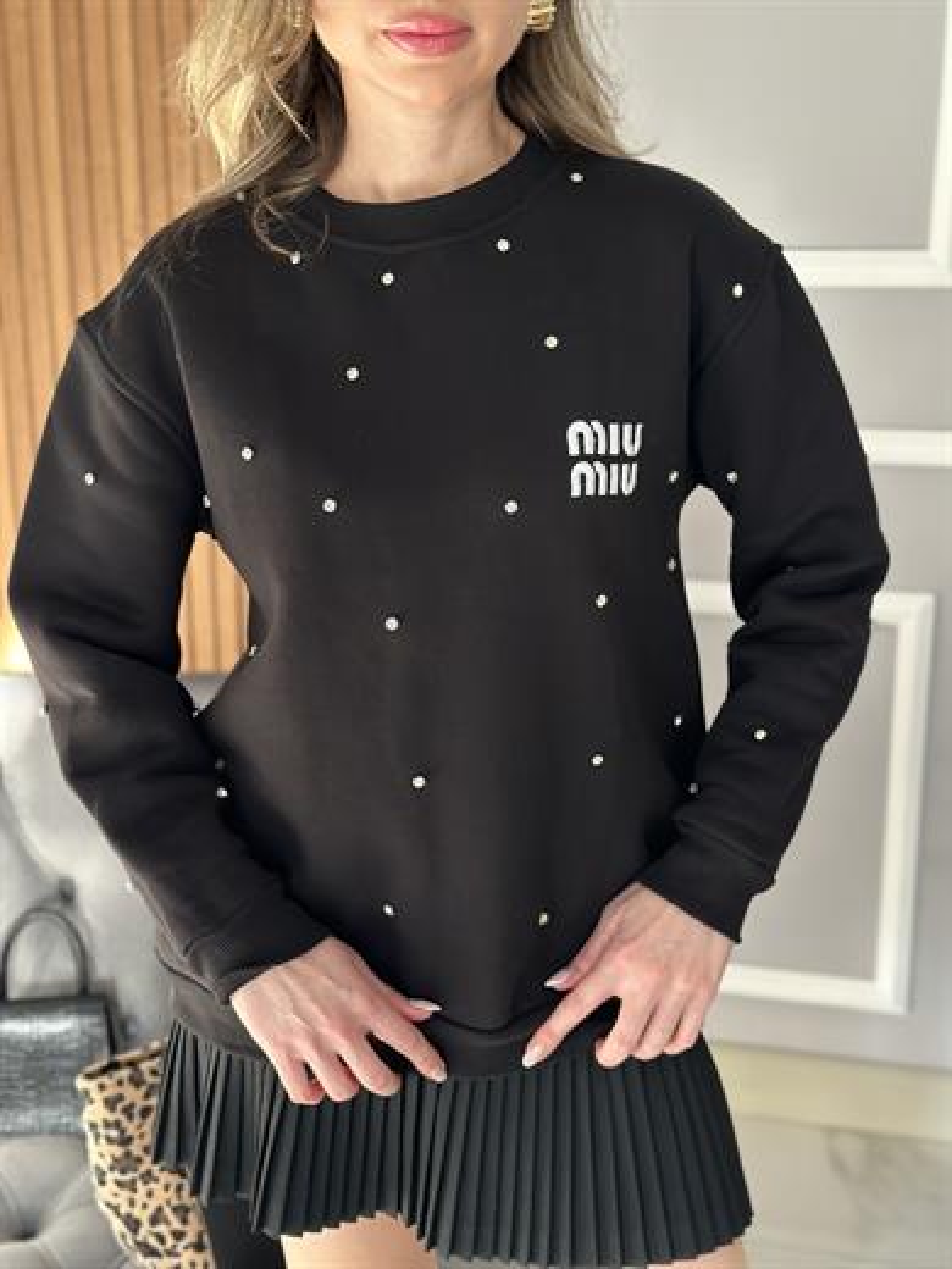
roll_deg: -0.1
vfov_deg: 39.7
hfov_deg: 30.3
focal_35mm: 48
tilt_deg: -15.9
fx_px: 1760
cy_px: 634
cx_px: 476
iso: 125
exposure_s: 1/60
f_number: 1.78
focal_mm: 6.86
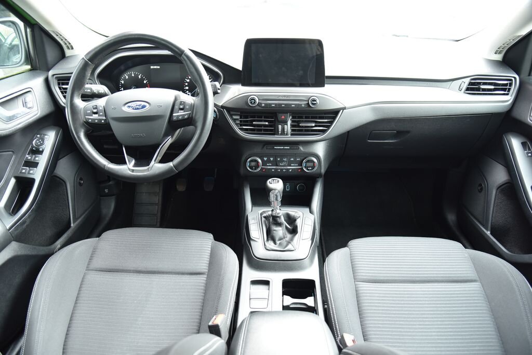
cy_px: 178
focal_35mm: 24
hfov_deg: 73.7
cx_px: 266
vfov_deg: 53.2
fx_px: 355
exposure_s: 1/13
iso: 500
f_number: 4
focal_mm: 24
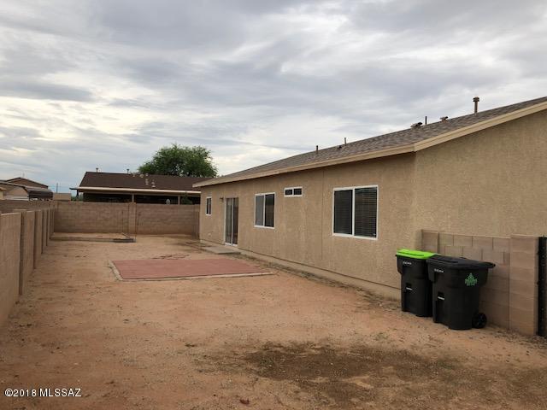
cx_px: 274
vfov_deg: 49.7
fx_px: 442
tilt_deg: +0.6
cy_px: 205
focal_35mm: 28
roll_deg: -1.2
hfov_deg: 63.4
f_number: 1.8
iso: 20
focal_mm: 3.99
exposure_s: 1/428
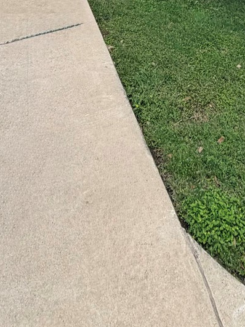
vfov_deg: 20.5
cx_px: 152
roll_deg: -0.6
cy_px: -297
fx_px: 510
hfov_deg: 26.9
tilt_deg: +15.7
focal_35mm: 54
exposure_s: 1/770
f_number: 2.2
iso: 25
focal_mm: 2.22
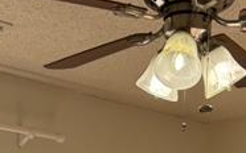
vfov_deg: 9.3
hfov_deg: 18.3
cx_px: 116
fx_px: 764
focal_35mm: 114
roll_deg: -0.7
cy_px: 450
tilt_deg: -9.8
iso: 64
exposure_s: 1/447
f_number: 1.6
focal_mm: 5.96
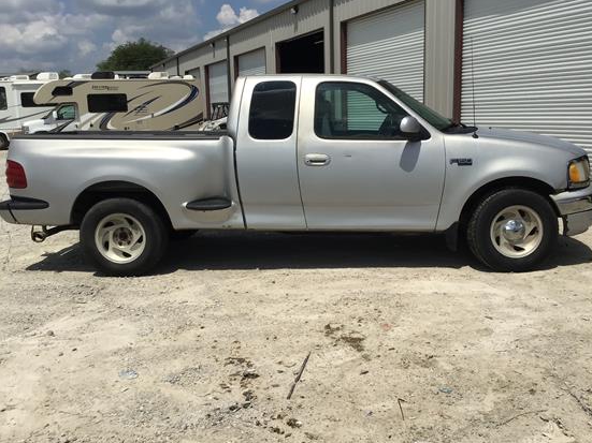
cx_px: 308
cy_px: 204
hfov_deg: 51.3
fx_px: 616
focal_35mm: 36
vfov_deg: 39.6
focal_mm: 3.3
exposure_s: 1/3135
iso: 25
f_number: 2.4
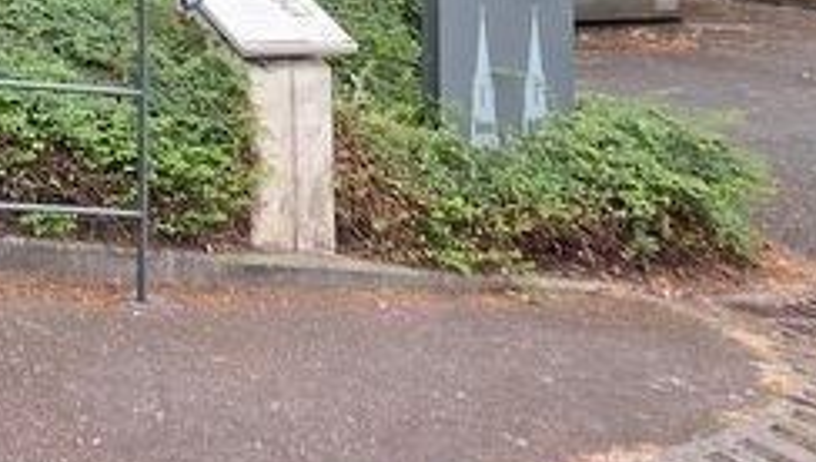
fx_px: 1777
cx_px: -321
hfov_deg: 22.4
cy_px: -254
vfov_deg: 13.8
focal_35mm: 82
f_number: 1.8
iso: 80
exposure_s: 1/604
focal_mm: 5.4
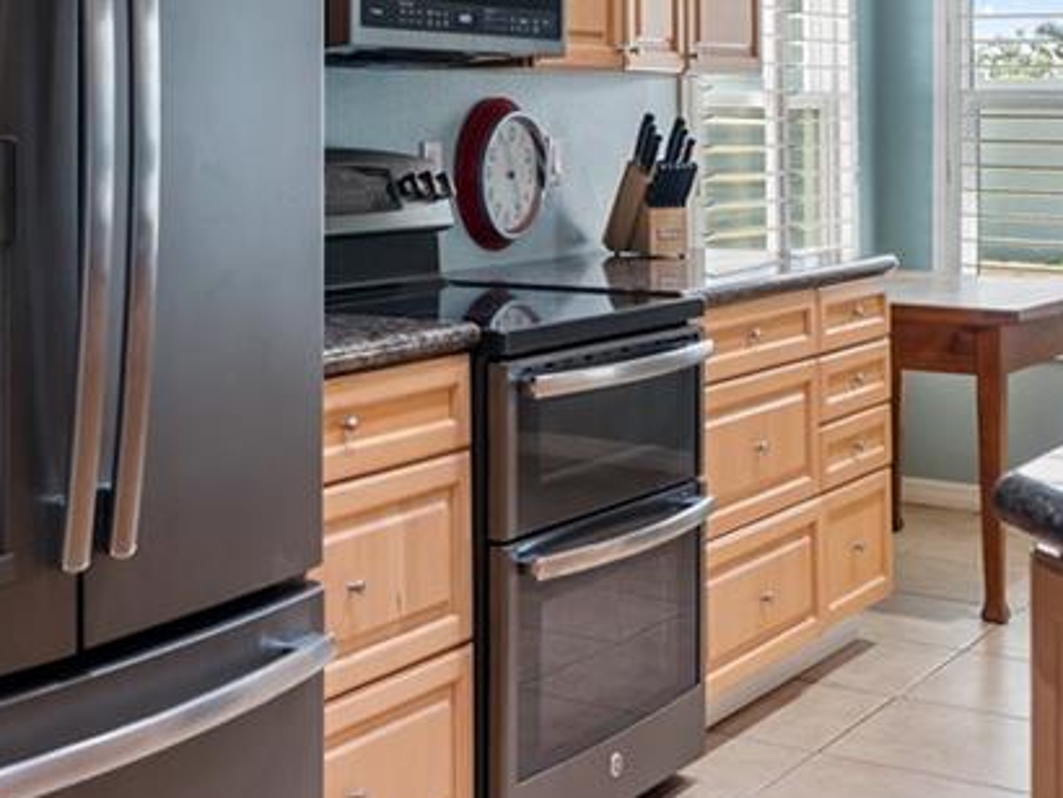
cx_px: 262
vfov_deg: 24.2
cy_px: 220
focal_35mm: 60
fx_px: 1844
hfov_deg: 31.6
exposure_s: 1/160
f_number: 4
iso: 1000
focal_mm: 16
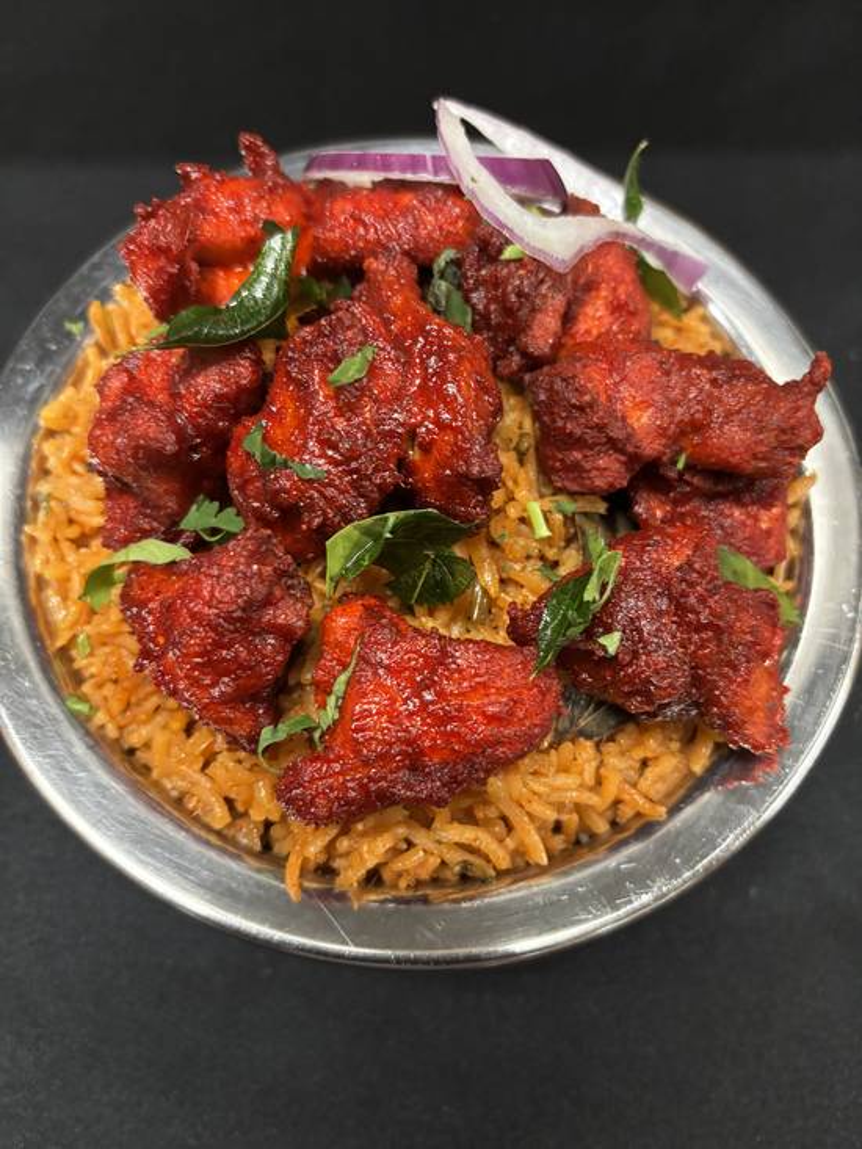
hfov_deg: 53.1
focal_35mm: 26
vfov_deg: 67.3
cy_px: 574
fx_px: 863
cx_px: 431
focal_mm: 5.96
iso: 640
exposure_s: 1/40
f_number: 1.6
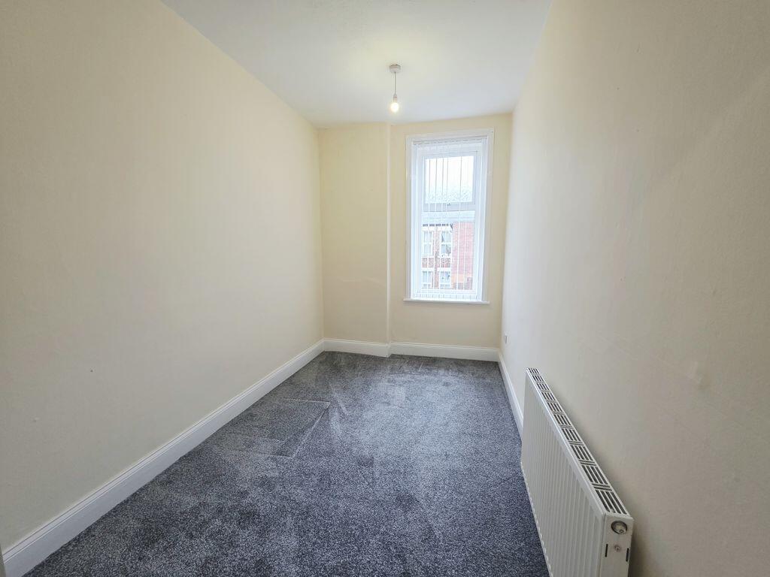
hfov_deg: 106.2
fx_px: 289
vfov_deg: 89.9
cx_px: 385
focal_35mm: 13
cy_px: 288
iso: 160
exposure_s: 1/50
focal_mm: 2.2
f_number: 1.9
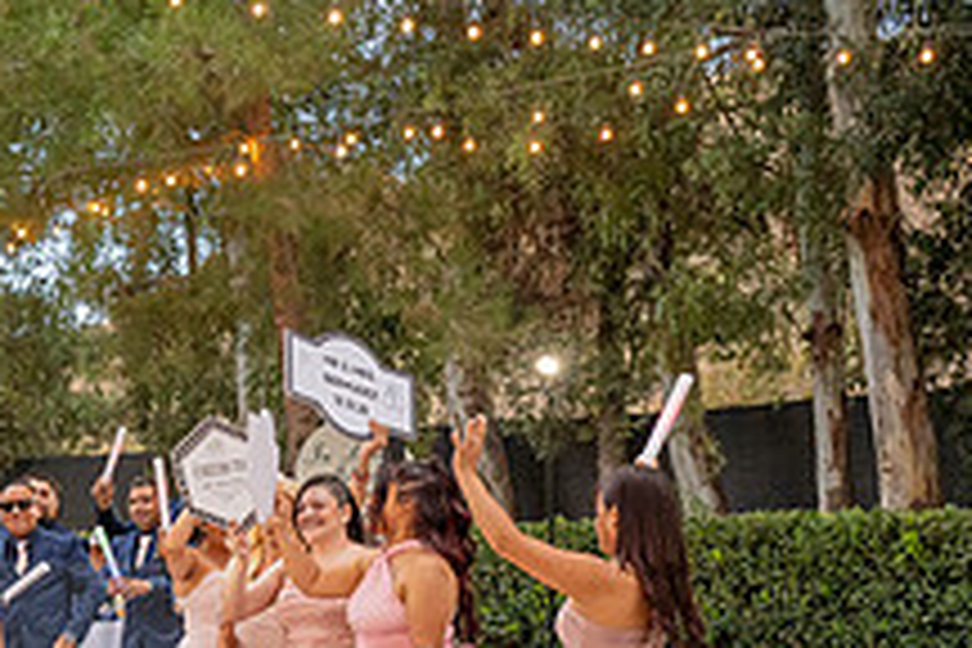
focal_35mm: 94
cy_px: 668
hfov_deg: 20.3
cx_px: -198
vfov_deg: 14.3
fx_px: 2538
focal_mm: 35
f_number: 4
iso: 1600
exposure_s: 1/200
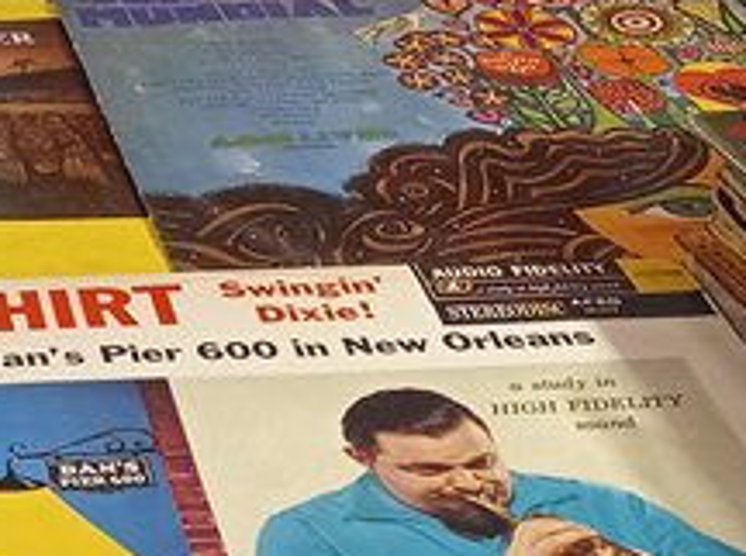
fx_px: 2860
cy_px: -283
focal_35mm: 133
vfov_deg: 10.7
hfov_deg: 14.5
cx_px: -76
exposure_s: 1/120
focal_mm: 4.7
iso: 139
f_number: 1.79
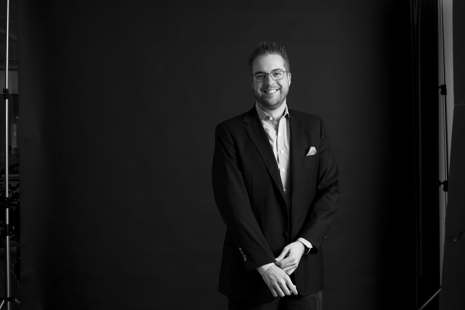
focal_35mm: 70
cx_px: 232
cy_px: 155
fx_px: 904
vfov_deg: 19.5
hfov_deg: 28.8
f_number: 11
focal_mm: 70
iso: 100
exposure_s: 1/160
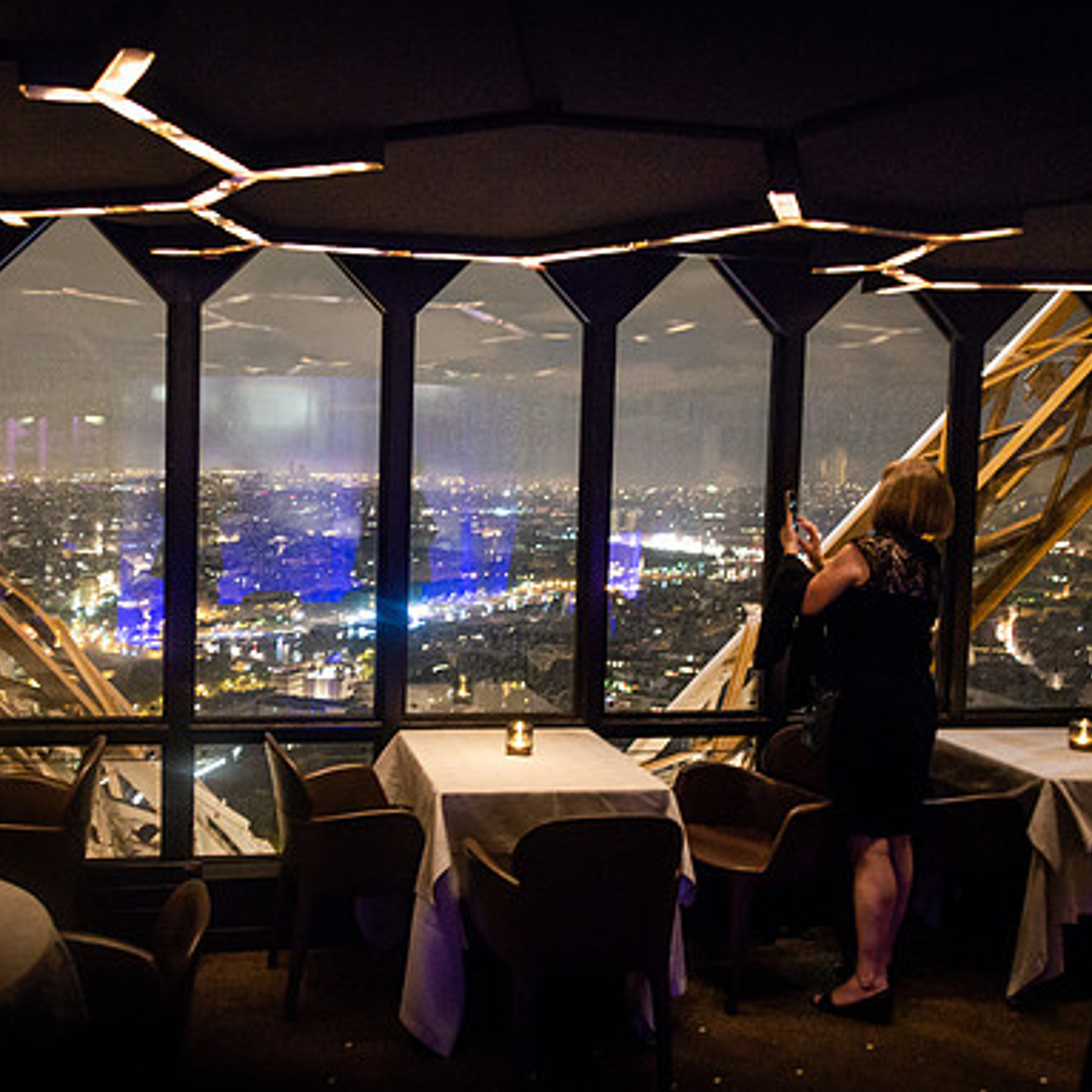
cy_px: 543
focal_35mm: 32
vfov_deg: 51.1
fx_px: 1142
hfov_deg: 50.6
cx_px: 416
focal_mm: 8.8
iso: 1600
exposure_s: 1/8
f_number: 1.8
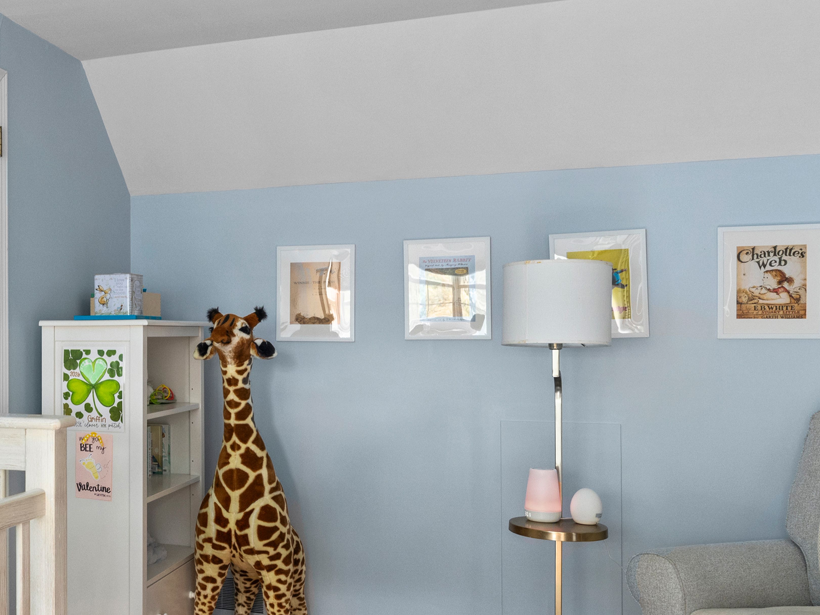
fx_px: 1066
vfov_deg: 32.2
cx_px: -4
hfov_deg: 37.5
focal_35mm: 45
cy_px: 325
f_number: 8
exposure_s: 1/1.67
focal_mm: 16
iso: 800
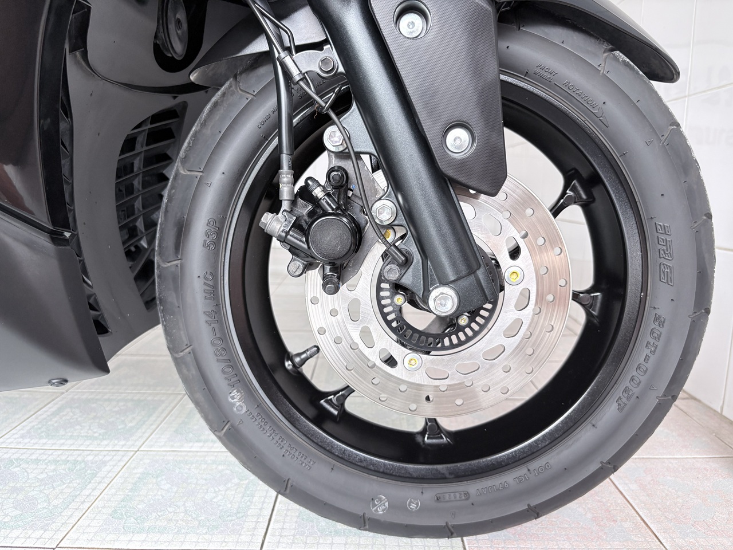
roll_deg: -1.1
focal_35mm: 26
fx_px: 551
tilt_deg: -9.2
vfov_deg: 53.1
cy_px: 275
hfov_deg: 67.3
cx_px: 366
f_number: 1.6
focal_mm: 5.96
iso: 125
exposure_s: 1/97
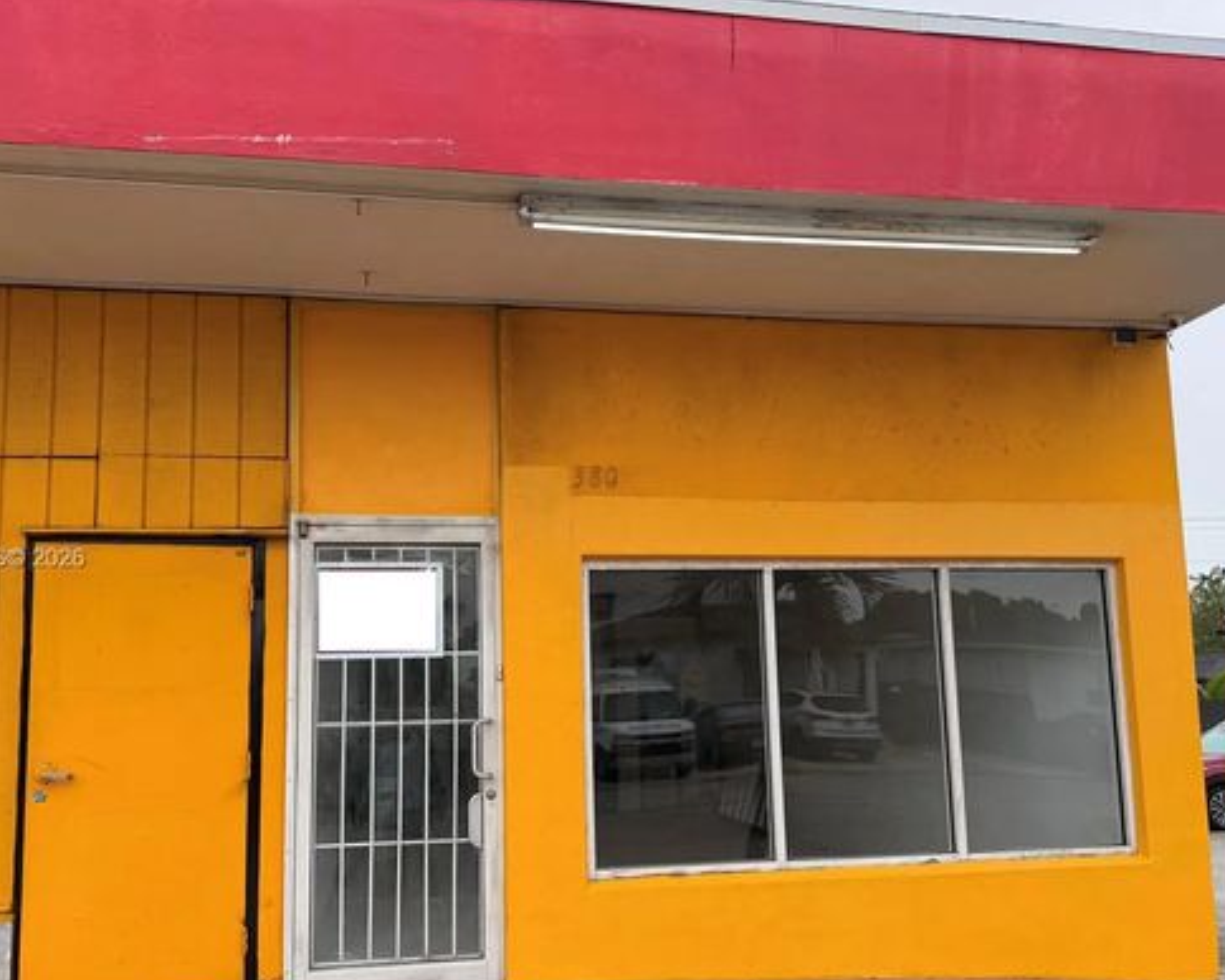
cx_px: 580
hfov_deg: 57.2
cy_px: 560
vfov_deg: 47.0
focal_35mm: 31
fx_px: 1124
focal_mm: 6.76
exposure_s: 1/1005
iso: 80
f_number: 1.78
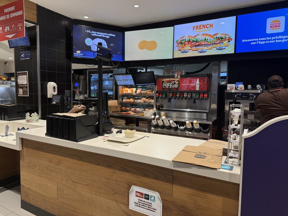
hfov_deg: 71.6
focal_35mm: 24
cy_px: 108
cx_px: 144
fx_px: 200
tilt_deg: -5.8
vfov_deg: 56.8
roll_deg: -0.1
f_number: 1.78
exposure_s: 1/97
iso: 200
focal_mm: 6.76
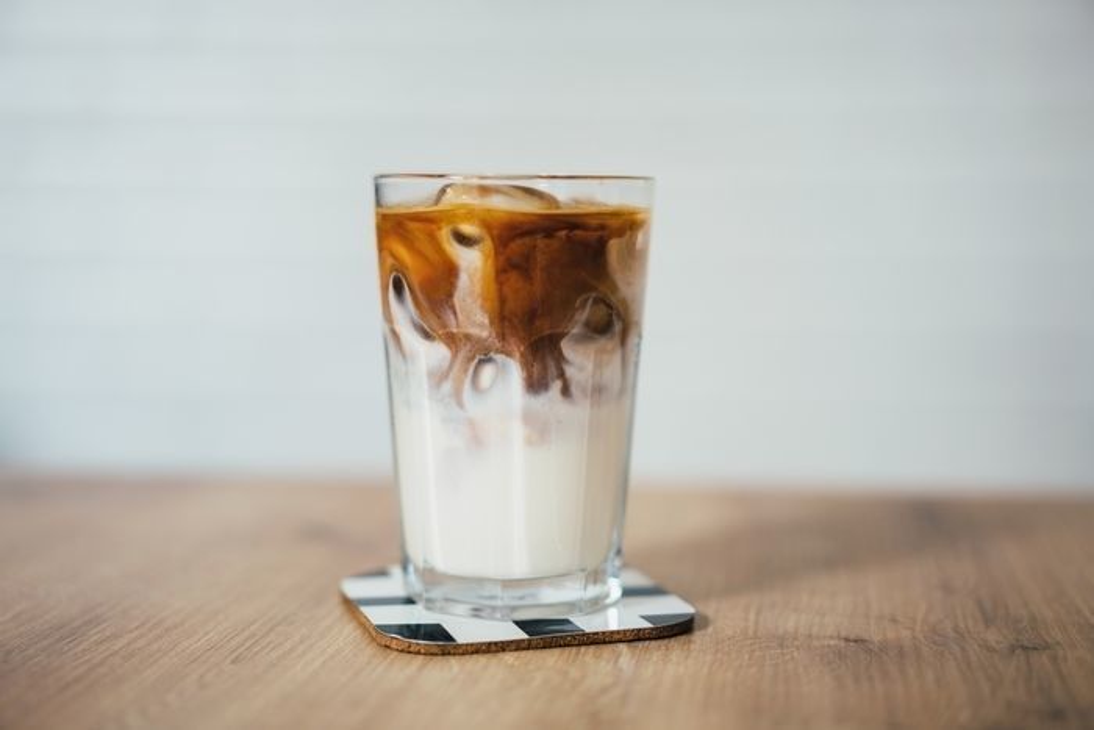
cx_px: 547
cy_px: 365
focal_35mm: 55
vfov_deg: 24.6
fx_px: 1672
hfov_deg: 36.2
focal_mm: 55
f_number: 1.8
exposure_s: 1/160
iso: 200
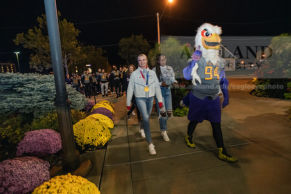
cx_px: 146
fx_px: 154
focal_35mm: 19
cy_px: 97
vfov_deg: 64.6
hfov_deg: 86.9
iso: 5000
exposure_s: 1/50
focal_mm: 19
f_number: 3.5
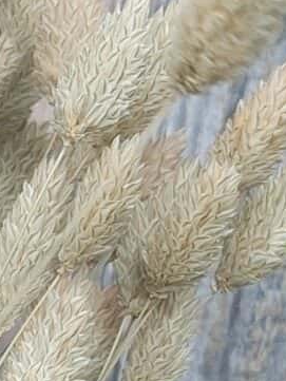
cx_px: -325
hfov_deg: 8.2
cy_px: 623
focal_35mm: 170
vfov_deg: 11.0
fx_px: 1872
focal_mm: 5.23
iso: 50
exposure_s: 1/50
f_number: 1.8
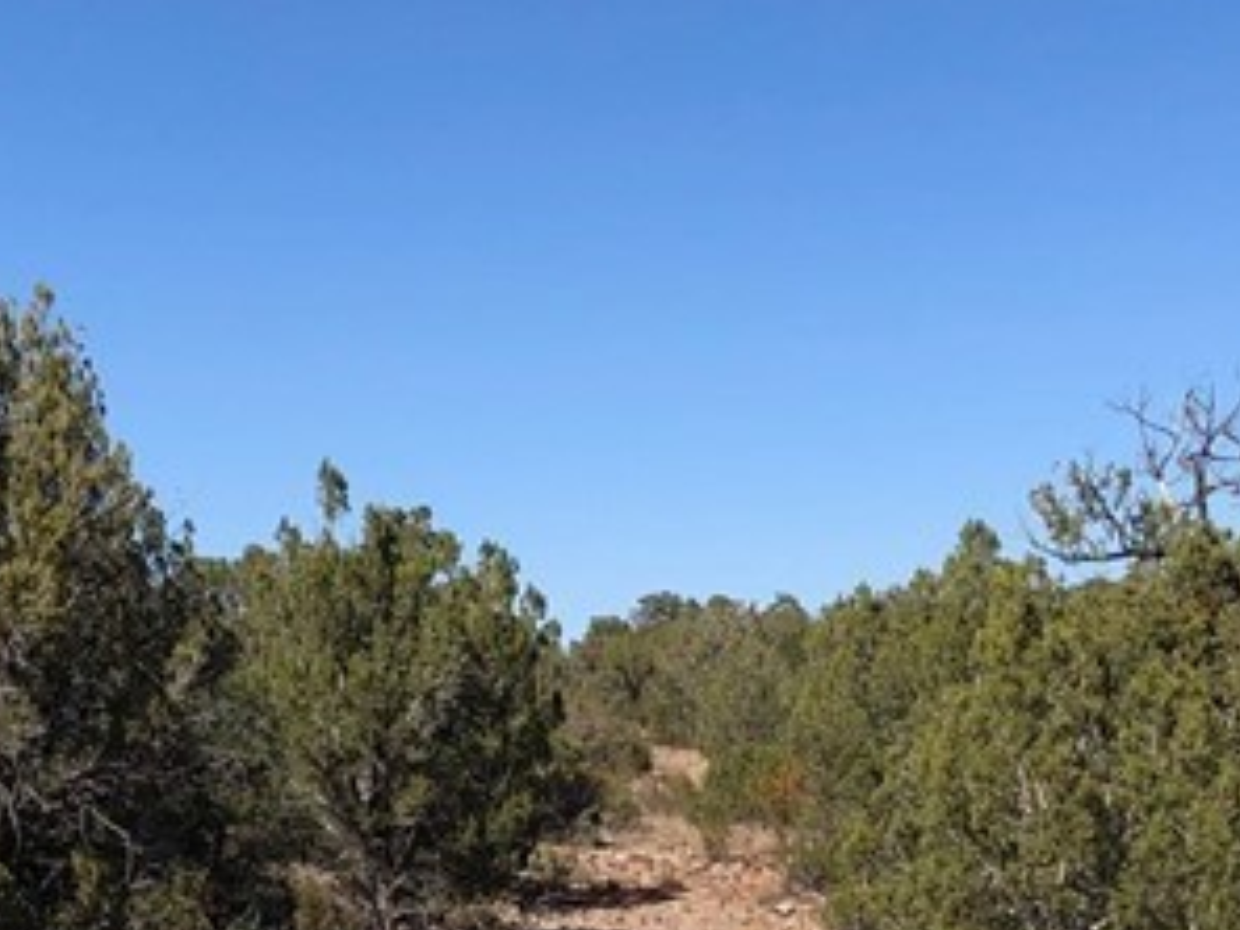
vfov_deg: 14.9
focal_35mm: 97
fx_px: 3475
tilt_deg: -4.7
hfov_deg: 20.2
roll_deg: -0.8
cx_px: 549
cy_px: 993
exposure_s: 1/2183
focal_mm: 3.99
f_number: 1.8
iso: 20
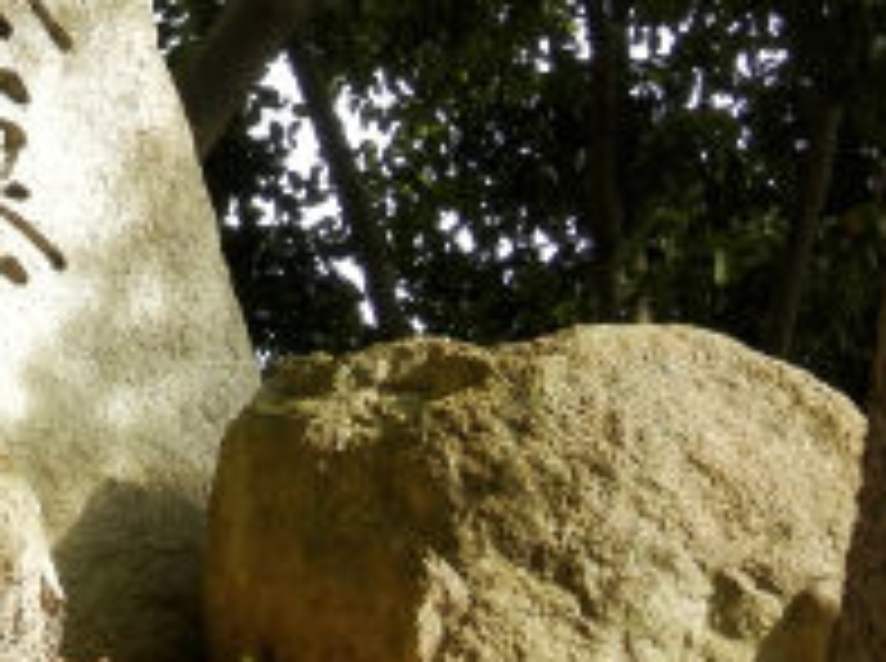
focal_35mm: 179
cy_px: 95
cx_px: 9
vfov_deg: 8.2
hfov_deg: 11.0
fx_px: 4573
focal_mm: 9.9
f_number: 3.8
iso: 100
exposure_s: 1/125
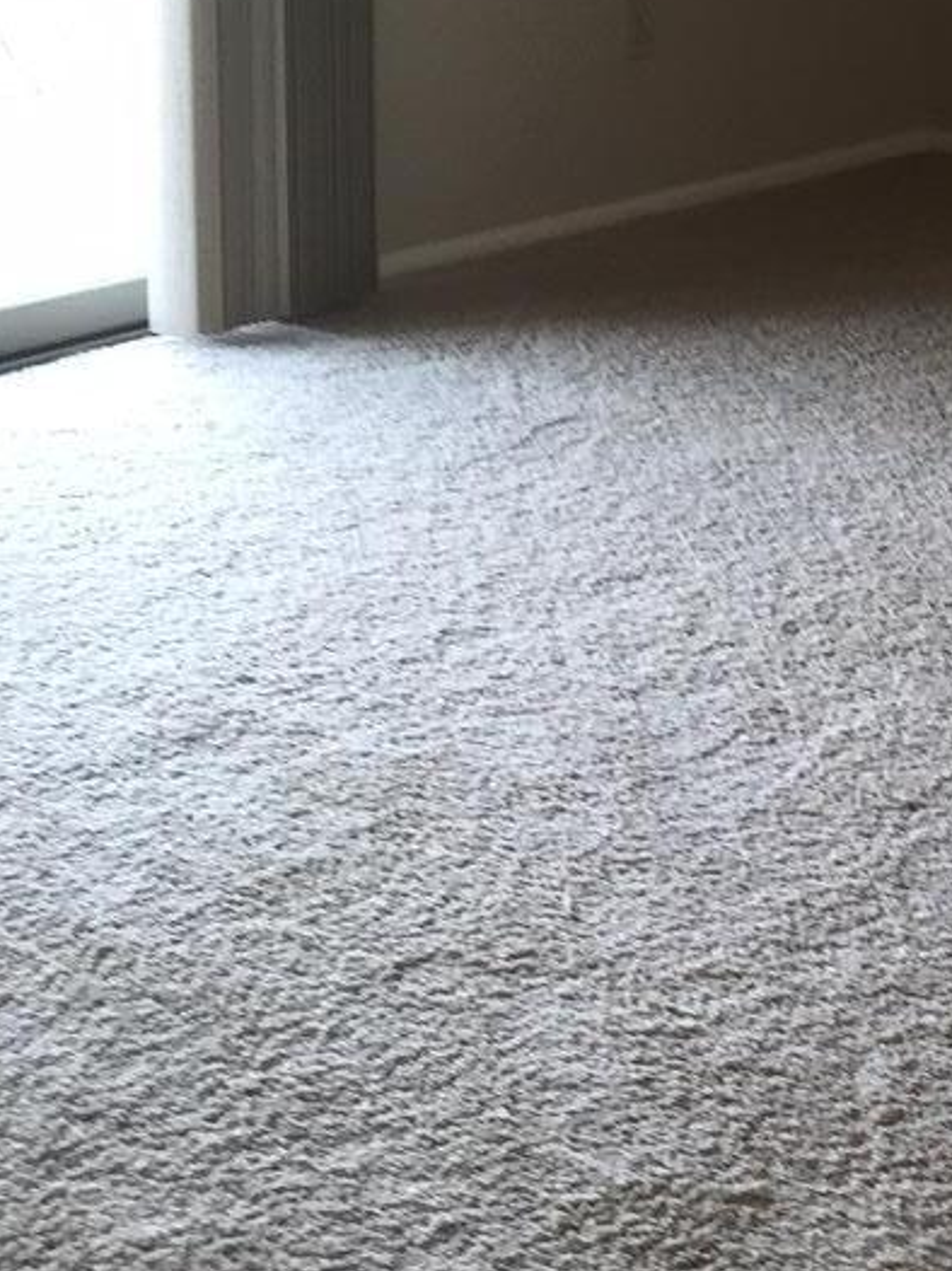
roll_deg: -0.8
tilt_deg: -6.4
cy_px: -75
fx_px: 3303
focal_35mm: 90
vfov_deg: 20.9
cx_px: 1148
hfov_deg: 15.8
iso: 40
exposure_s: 1/60
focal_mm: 4.15
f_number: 2.2
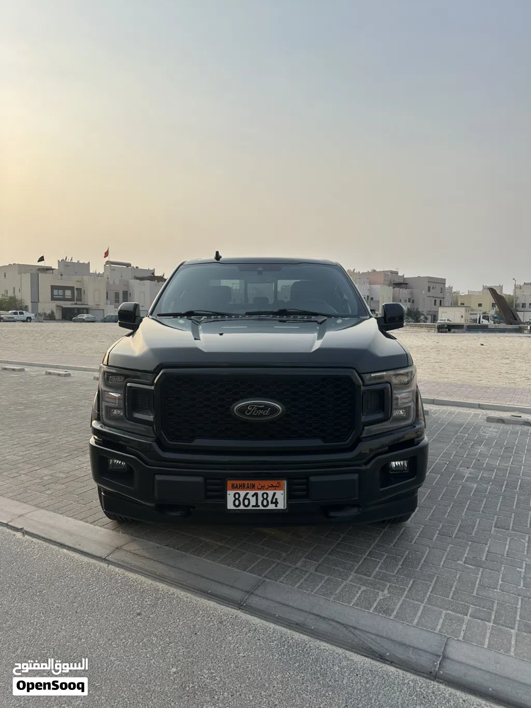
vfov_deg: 71.6
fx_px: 491
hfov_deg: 56.8
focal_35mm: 24
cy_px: 354
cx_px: 266
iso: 80
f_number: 1.78
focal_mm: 6.86
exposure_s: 1/3247
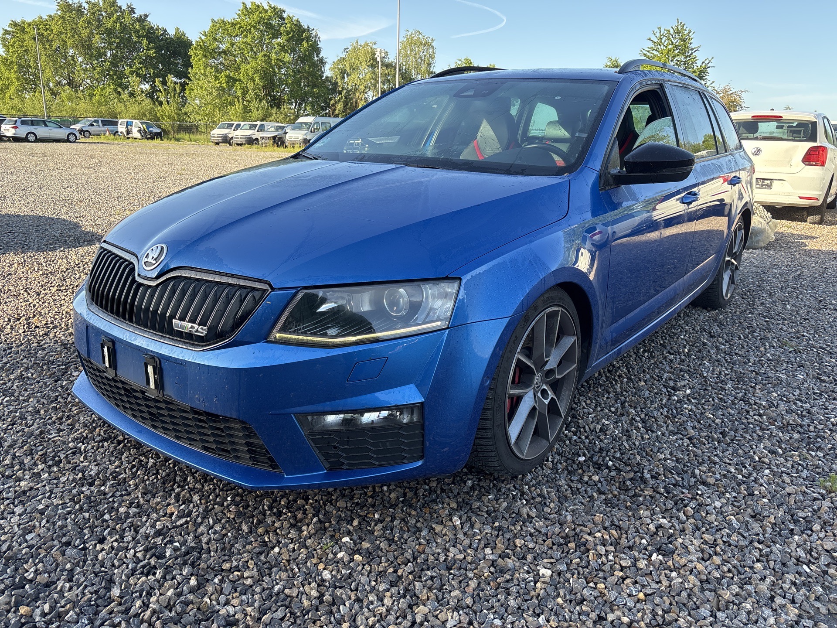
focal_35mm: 26
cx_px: 418
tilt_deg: -14.8
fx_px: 629
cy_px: 314
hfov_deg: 67.3
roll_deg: -1.4
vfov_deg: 53.1
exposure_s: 1/368
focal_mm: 5.96
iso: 50
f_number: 1.6
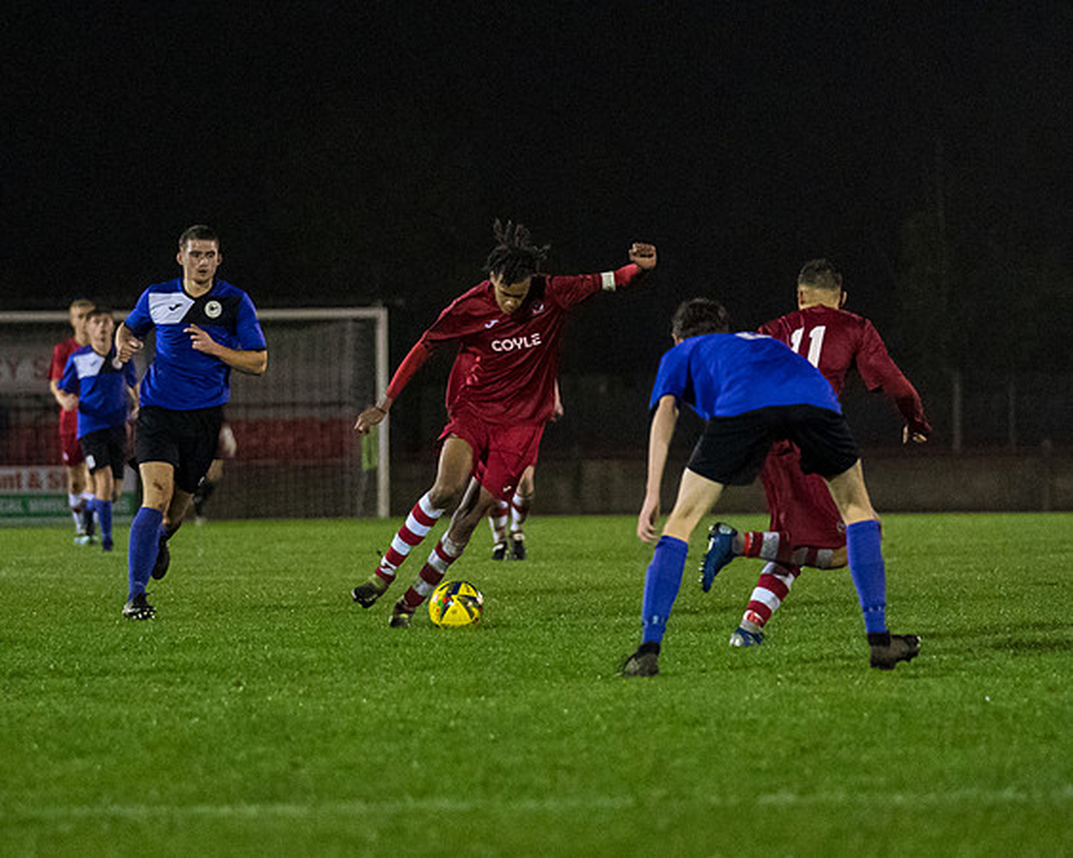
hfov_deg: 7.1
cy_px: 431
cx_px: 450
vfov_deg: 5.6
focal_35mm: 274
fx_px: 8702
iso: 6400
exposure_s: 1/1250
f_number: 2.8
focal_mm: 138
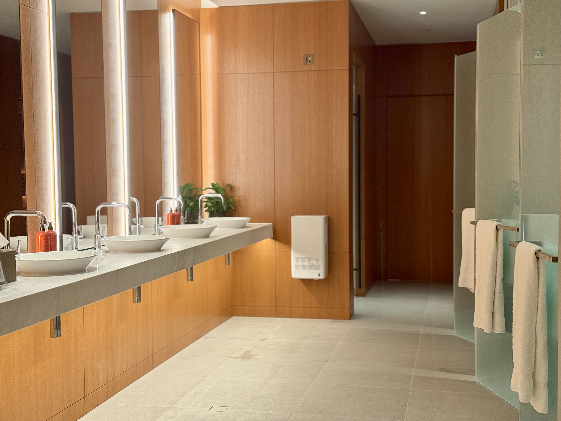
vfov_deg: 30.3
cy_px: 210
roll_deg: +0.5
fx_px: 778
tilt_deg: -3.1
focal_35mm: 48
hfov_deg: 39.7
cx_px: 280
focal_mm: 6.76
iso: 400
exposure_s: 1/40
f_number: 1.78
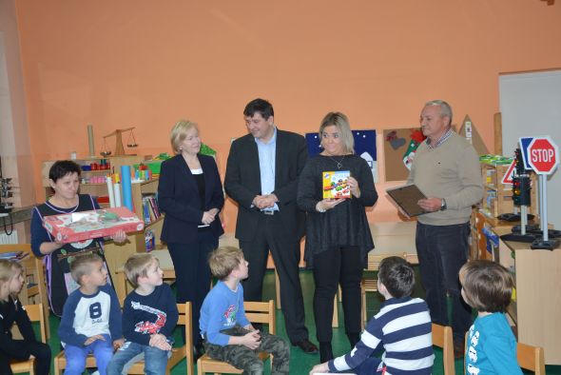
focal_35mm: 45
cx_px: 280
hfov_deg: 43.6
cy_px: 188
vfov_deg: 29.9
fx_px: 702
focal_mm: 30
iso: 400
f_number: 4.2
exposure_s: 1/60
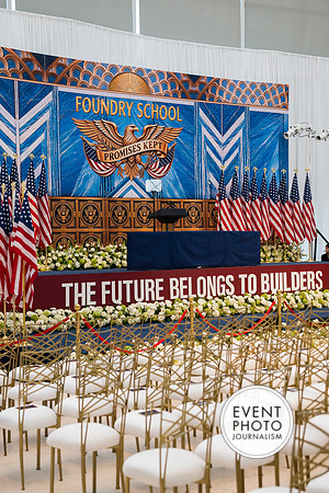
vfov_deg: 38.9
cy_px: 246
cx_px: 164
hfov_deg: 26.5
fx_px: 699
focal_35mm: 51
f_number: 2.8
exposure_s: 1/160
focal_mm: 51
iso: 800
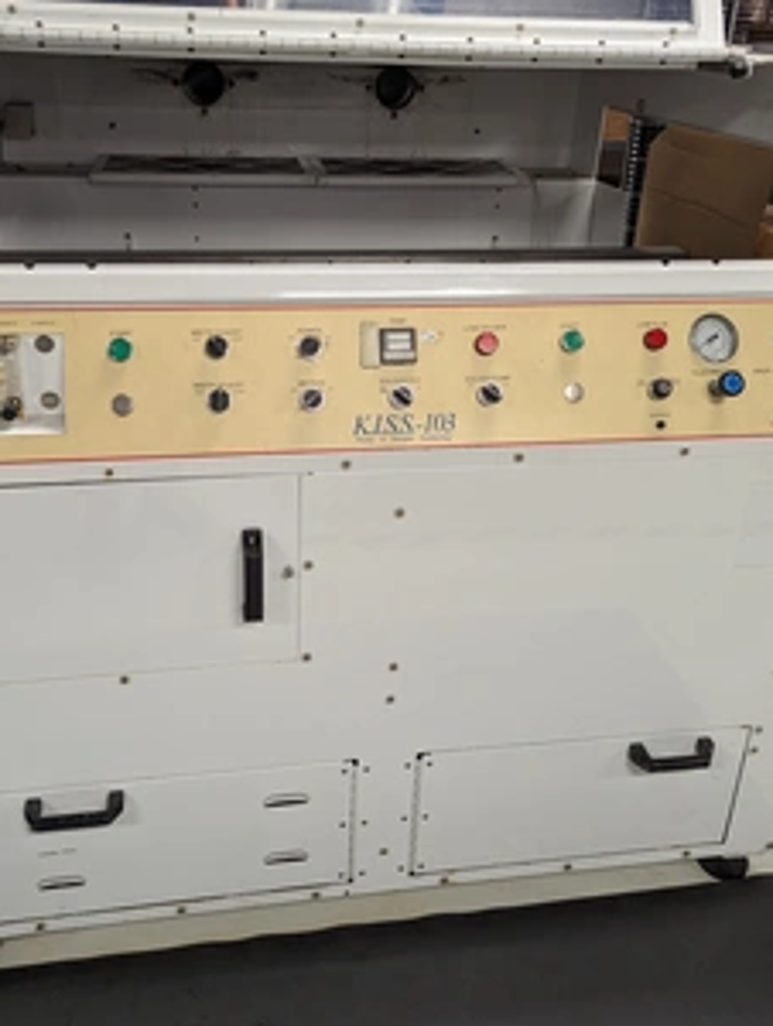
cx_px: 375
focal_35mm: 32
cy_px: 455
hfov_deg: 44.3
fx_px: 950
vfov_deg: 56.6
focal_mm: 6.81
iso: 106
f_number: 1.85
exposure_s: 1/120
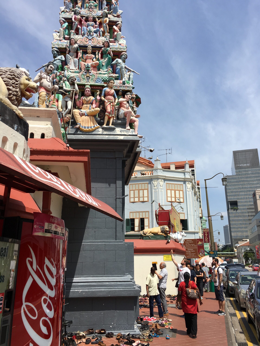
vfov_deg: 61.7
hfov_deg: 48.2
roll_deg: +1.1
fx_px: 290
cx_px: 130
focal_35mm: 29
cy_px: 173
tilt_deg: +17.5
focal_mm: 4.15
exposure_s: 1/1876
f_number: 2.2
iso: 25
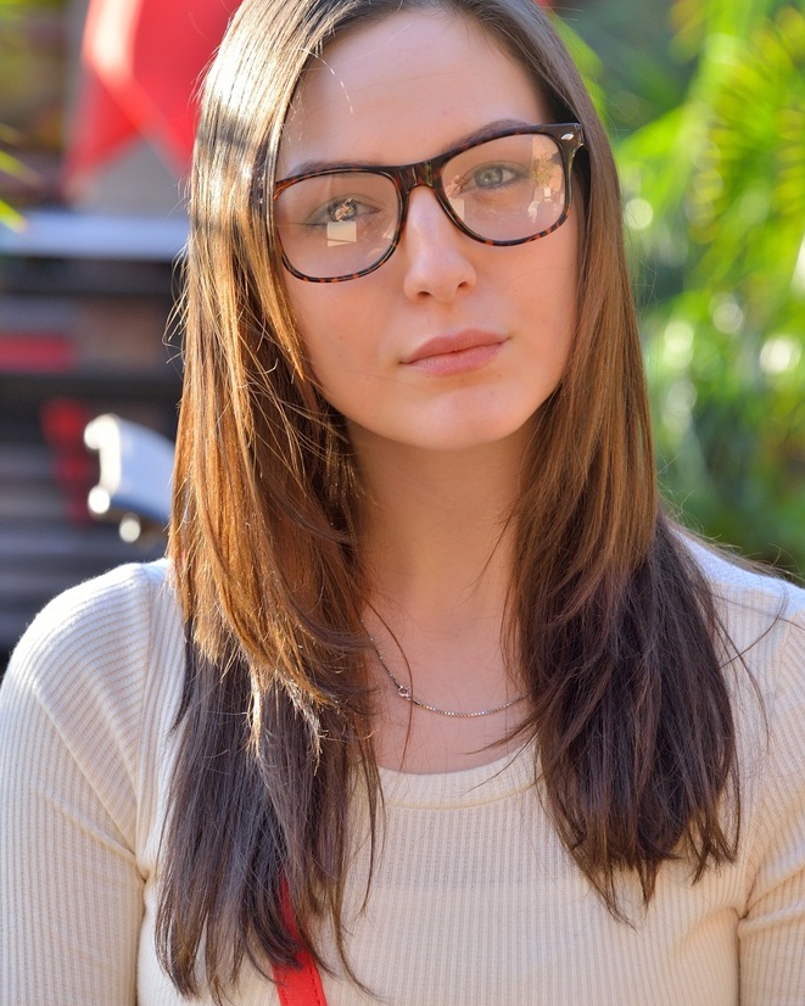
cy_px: 469
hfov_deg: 8.0
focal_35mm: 193
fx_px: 5747
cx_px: 401
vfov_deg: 10.0
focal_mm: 170
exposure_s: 1/160
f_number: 7.1
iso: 400
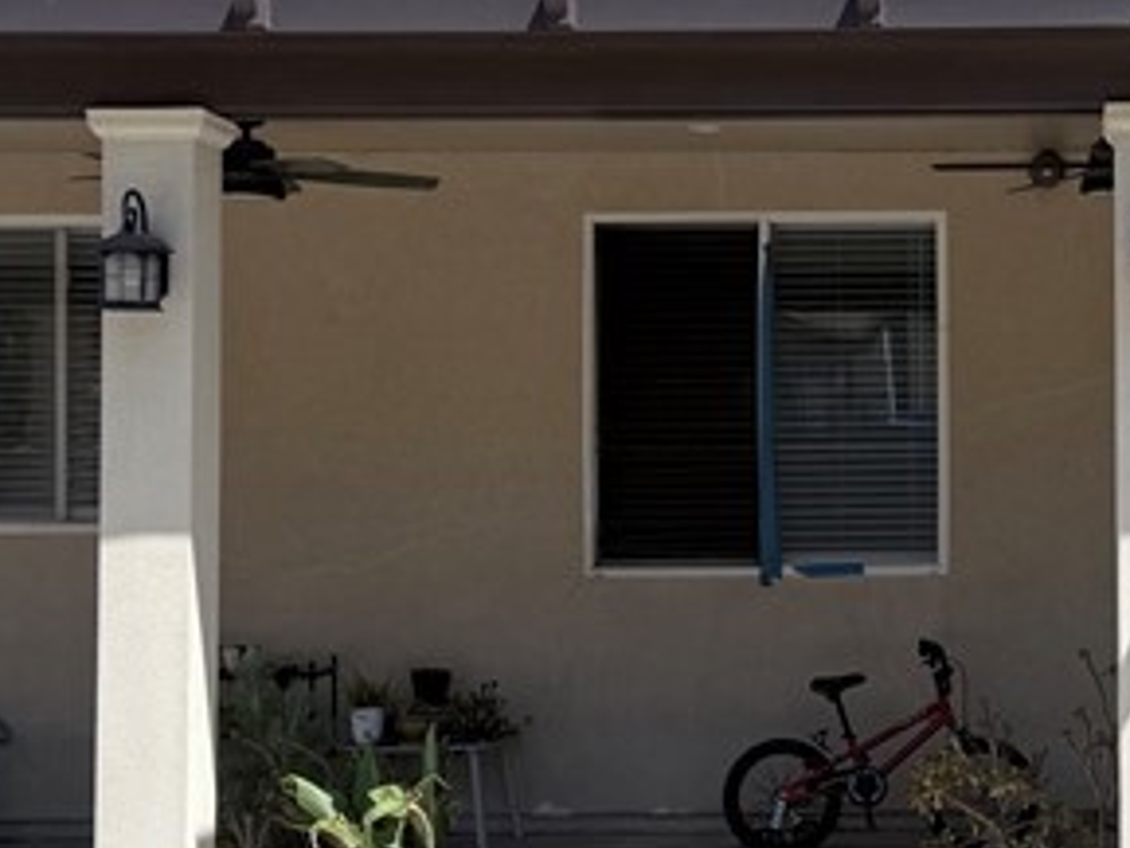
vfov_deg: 17.4
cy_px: 426
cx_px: 970
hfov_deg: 22.6
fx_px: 2776
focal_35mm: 85
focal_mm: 6.76
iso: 80
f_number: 1.78
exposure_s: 1/4975
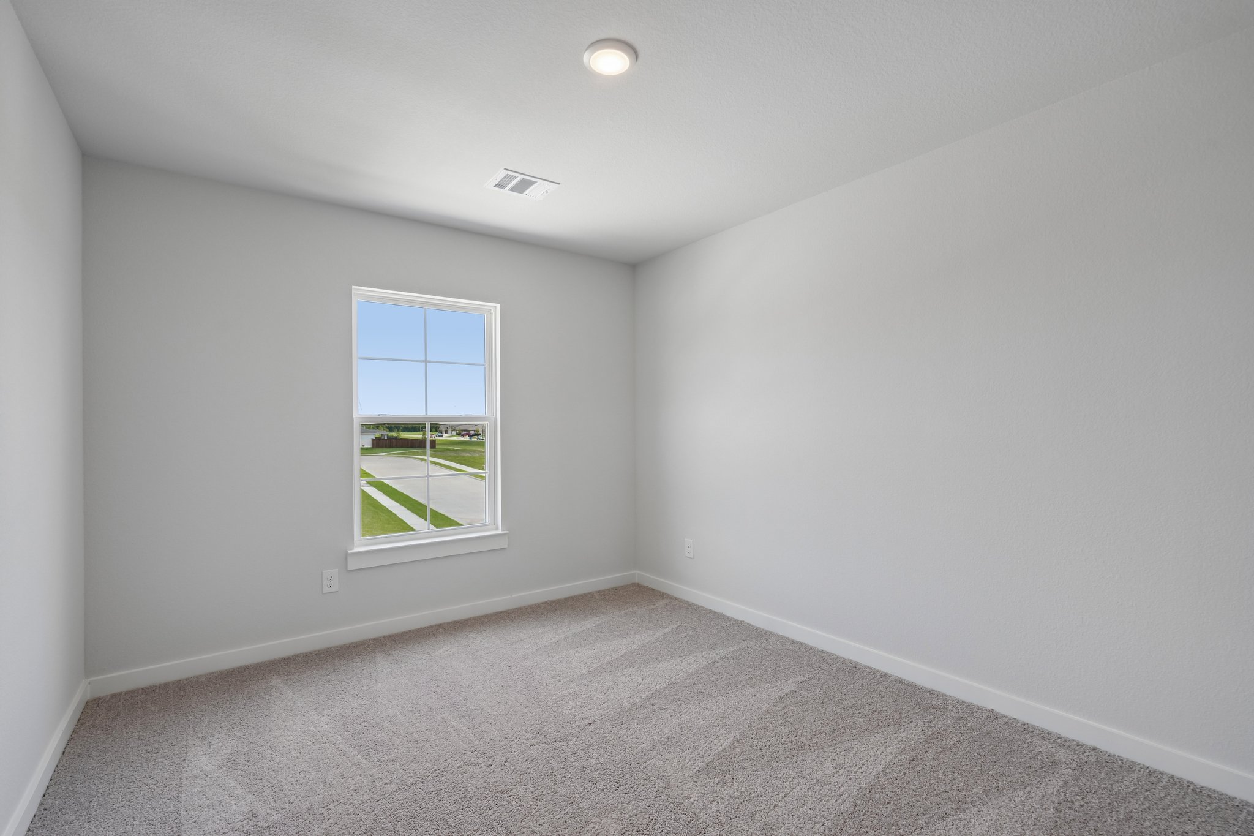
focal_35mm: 16
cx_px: 627
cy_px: 418
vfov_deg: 73.7
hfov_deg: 96.7
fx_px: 557
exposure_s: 1/30
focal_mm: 16
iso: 160
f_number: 8
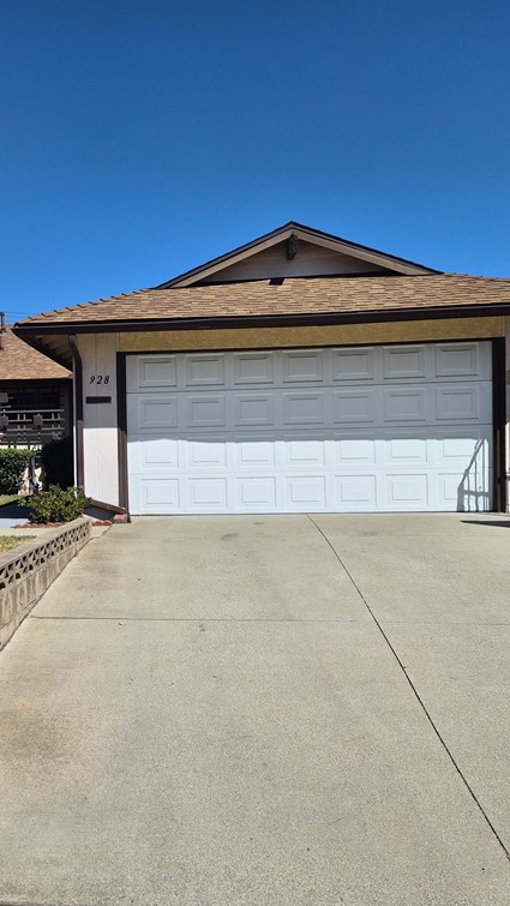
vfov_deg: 58.0
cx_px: 106
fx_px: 817
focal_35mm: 34
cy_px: 456
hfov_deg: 33.7
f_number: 1.8
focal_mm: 5.4
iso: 50
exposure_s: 1/7696
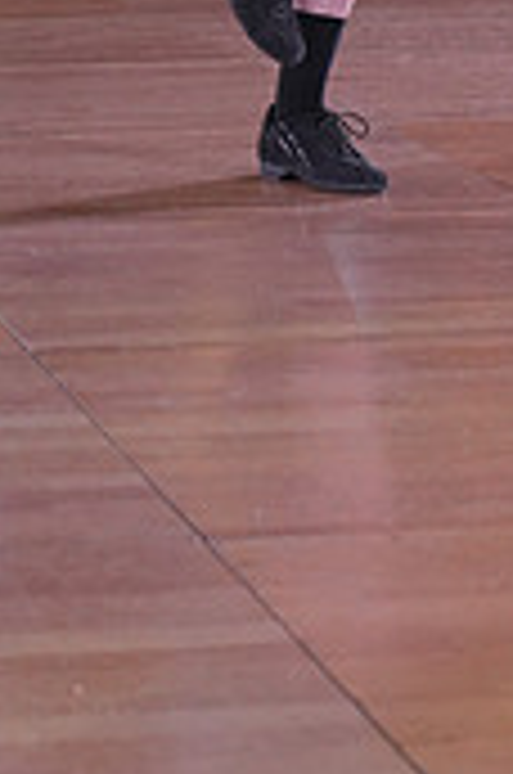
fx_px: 3627
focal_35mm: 169
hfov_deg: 8.0
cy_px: -284
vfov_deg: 11.8
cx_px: -142
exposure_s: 1/400
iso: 1600
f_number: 4
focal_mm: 50
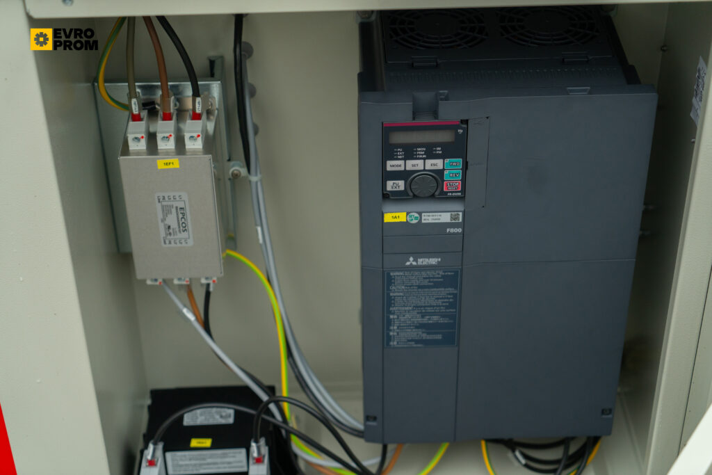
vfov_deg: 21.2
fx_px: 1266
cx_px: 356
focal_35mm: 64
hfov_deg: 31.4
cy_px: 238
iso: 400
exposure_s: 1/100
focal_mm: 64
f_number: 4
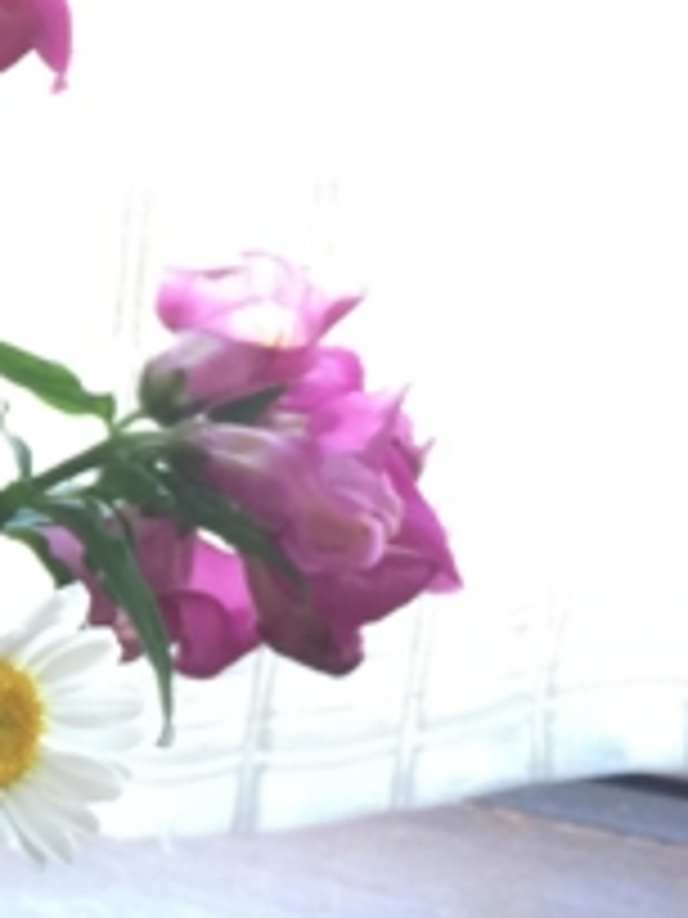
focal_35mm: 114
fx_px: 3021
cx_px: -643
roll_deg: -0.7
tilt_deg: -16.1
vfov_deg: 17.2
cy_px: 284
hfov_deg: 11.8
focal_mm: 4.15
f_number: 2.2
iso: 50
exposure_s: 1/30
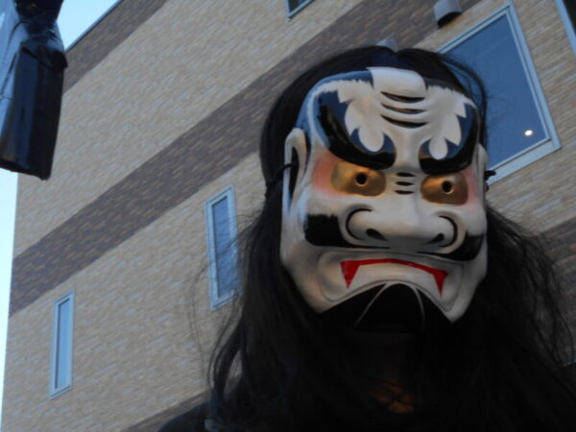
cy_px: 216
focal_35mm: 50
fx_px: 832
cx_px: 288
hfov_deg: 38.2
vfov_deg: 29.1
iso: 80
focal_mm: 8.8
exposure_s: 1/200
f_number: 4.5
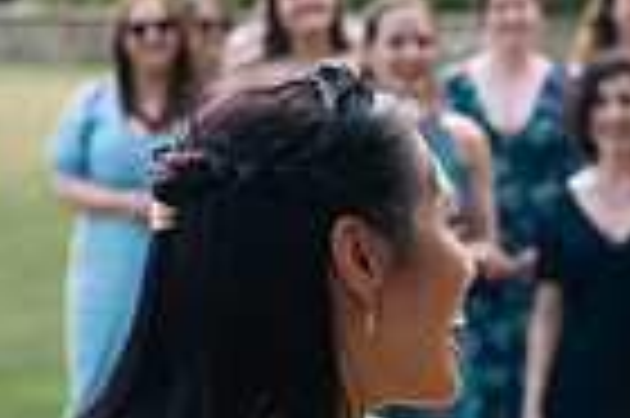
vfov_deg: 6.6
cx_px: 788
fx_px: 3618
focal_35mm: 207
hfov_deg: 9.8
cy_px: 427
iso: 400
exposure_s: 1/1250
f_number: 4
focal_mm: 50
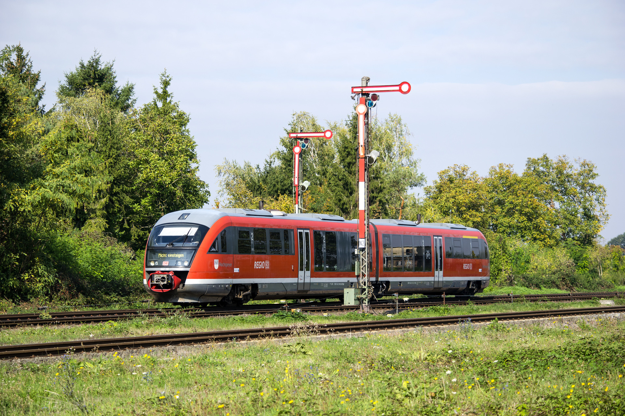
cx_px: 312
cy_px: 208
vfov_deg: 10.8
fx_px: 2213
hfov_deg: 16.1
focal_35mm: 128
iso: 125
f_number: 5
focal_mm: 85
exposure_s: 1/800
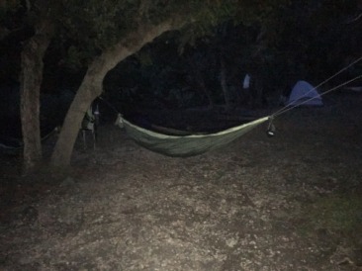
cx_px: 181
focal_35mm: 29
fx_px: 303
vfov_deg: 48.2
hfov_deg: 61.7
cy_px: 136
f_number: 2.2
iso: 2000
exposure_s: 1/16
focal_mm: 4.15
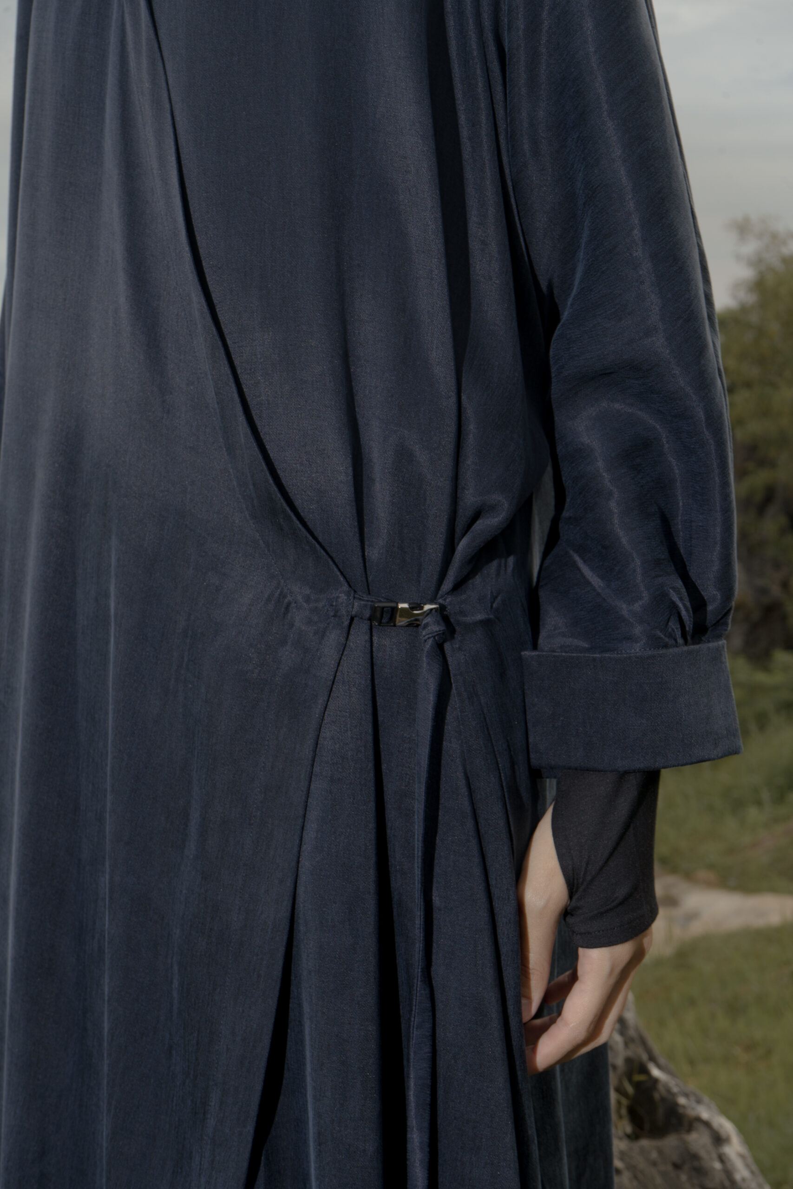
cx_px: 396
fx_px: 1817
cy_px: 594
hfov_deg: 24.6
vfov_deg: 36.2
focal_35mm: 55
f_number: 13
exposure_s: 1/100
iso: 200
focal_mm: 55
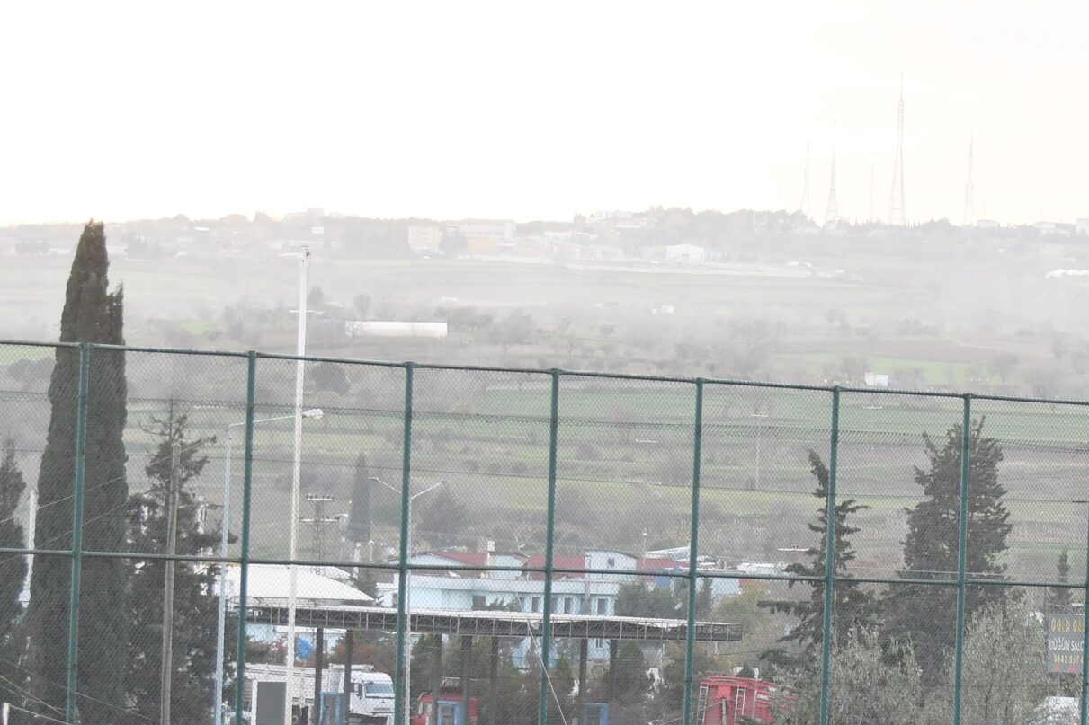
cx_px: 777
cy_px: 645
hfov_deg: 9.3
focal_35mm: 222
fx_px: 6714
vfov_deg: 6.2
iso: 400
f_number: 4.5
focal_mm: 70
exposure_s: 1/200
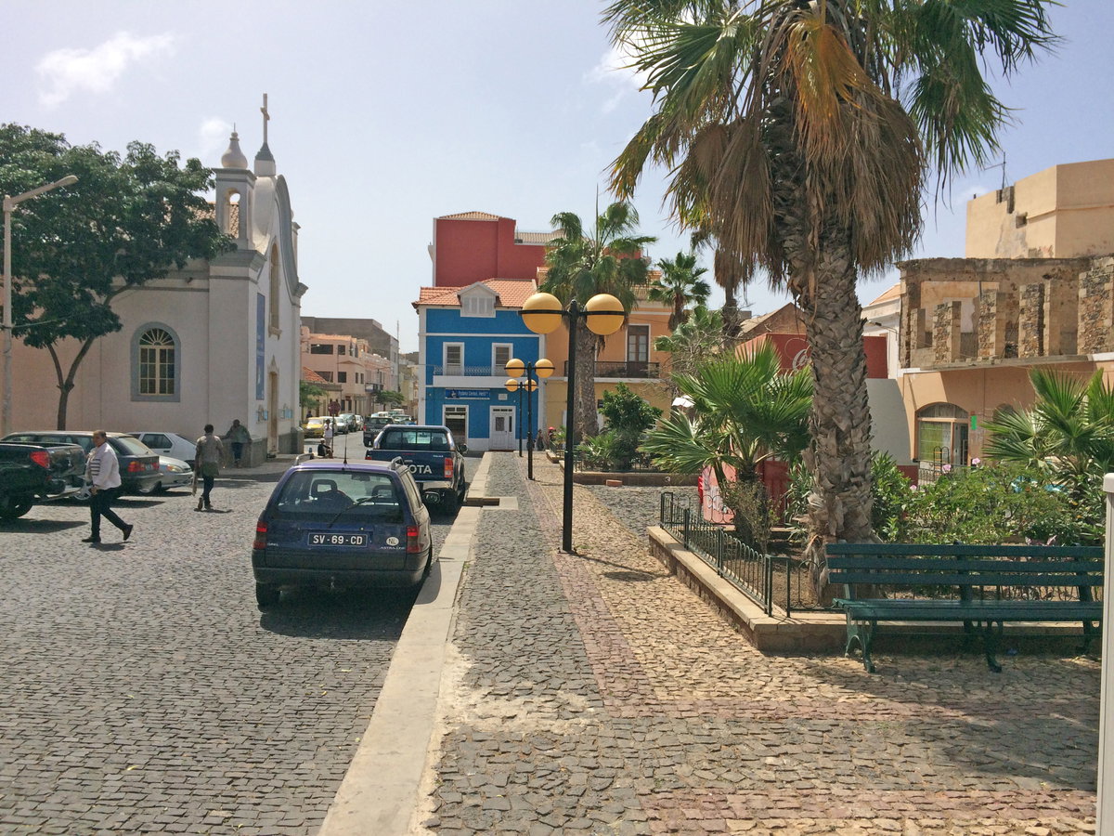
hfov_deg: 61.7
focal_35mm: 29
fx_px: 933
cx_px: 557
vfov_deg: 48.2
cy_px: 418
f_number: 2.2
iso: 32
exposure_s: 1/3731
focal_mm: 4.15
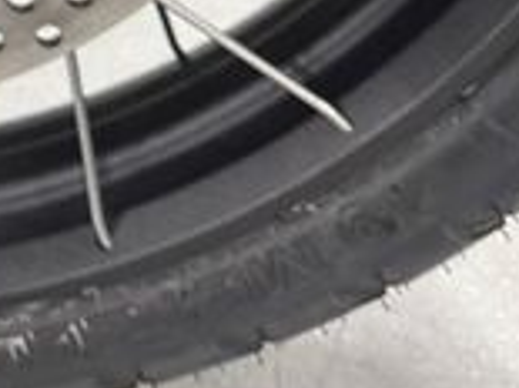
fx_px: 1483
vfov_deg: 12.9
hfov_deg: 17.4
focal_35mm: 99
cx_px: -315
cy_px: -405
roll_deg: +4.4
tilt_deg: -32.0
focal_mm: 6.76
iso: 320
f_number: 1.78
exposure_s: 1/50
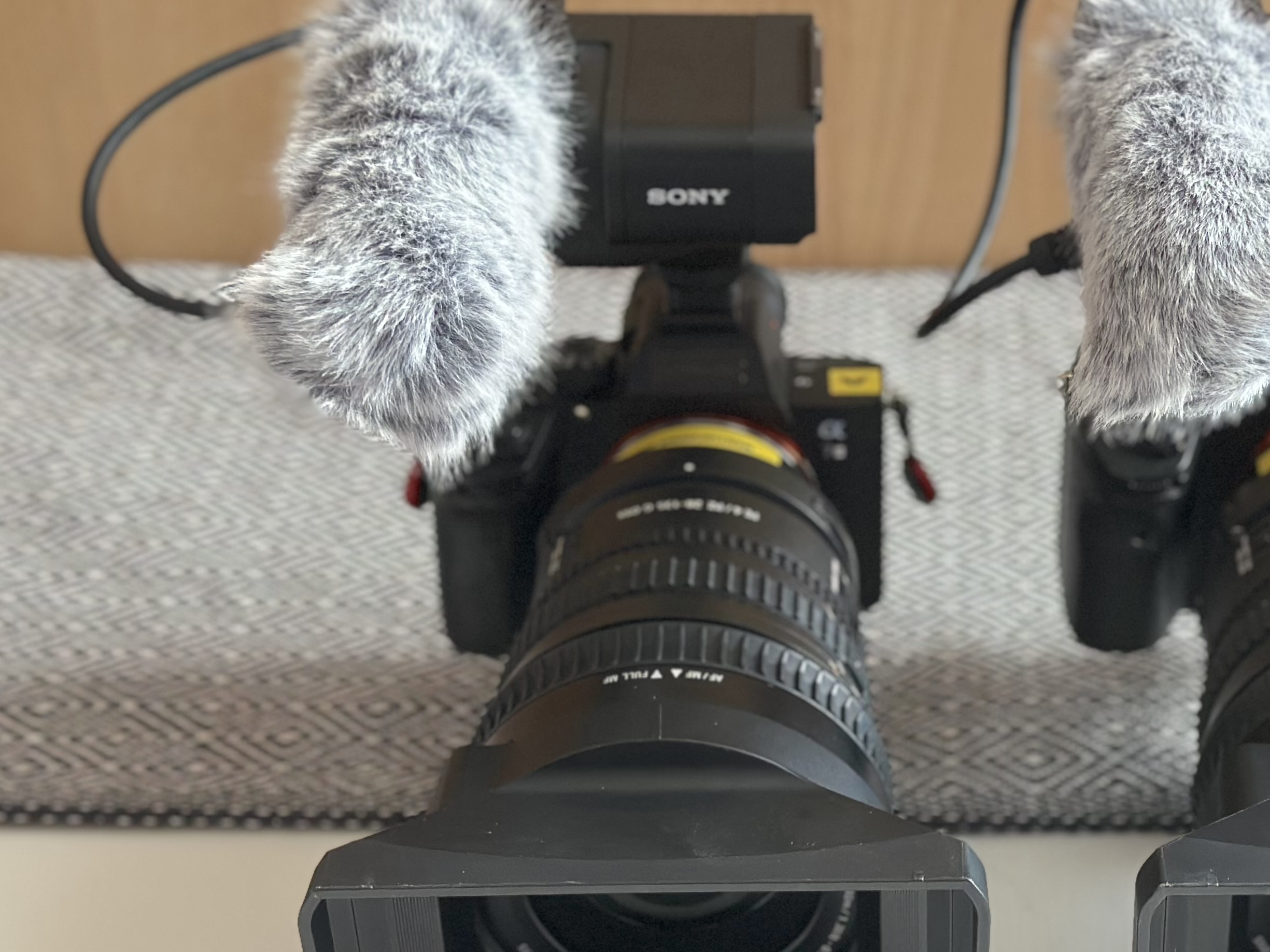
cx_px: 963
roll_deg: -1.2
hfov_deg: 24.4
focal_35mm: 79
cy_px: 634
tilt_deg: -35.5
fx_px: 2898
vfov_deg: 18.6
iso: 320
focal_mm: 6.86
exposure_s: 1/60
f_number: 1.78
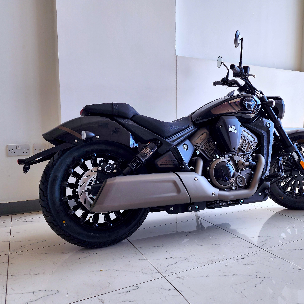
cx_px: 174
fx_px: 278
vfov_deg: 57.3
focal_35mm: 28
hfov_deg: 57.1
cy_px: 153
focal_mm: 6.4
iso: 16
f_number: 1.8
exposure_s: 1/180
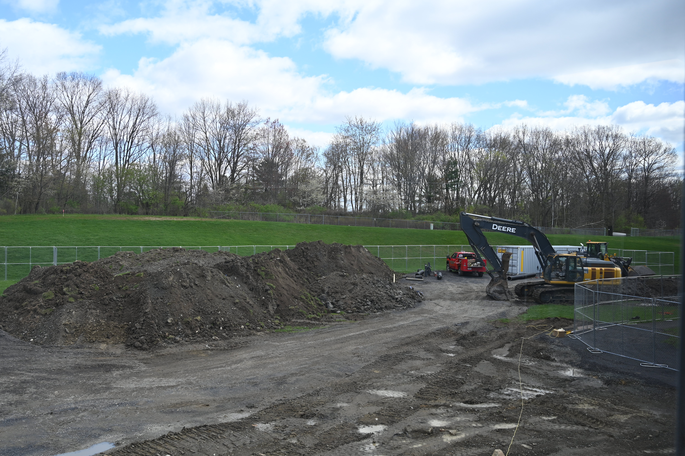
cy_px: 228
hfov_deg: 57.3
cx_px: 342
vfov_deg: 39.9
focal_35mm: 33
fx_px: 627
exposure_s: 1/250
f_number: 5
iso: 200
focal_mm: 33
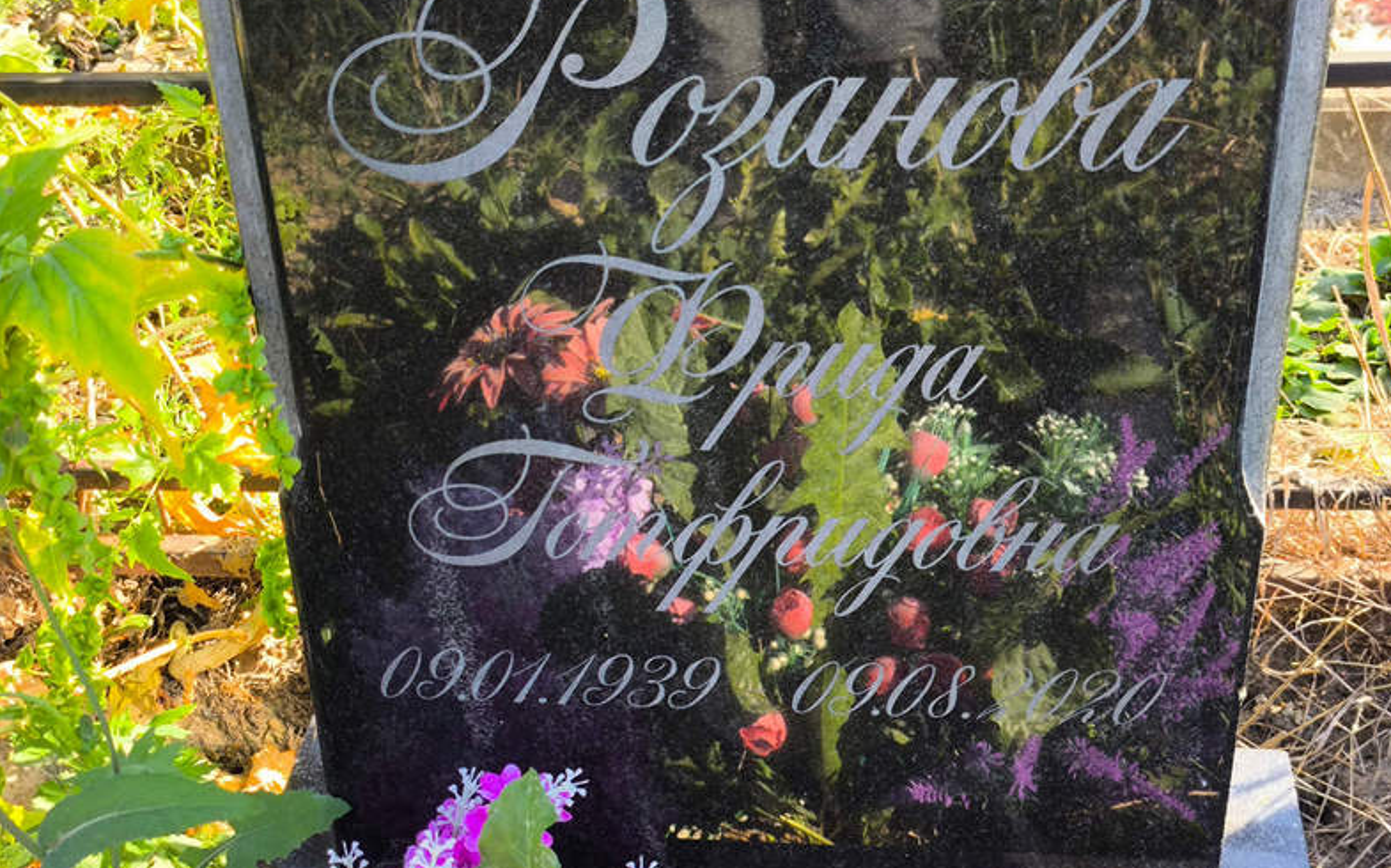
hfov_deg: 37.5
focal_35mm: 54
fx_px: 2046
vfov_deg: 24.0
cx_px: 692
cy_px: 434
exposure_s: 1/194
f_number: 1.7
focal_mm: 4.71
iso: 50
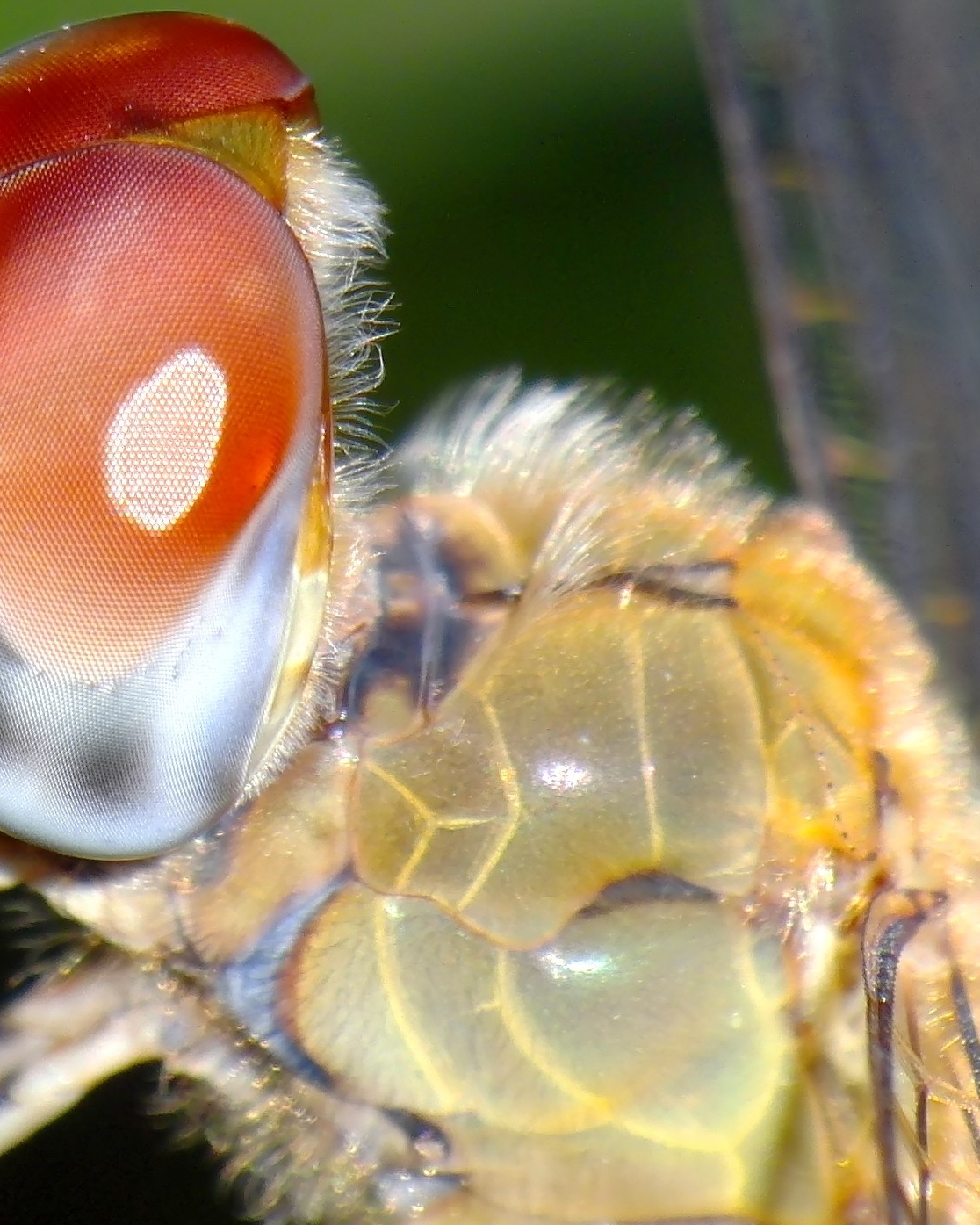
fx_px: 15952
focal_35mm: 440
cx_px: 262
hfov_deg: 3.5
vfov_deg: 4.4
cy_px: 646
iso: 100
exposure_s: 1/400
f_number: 5.7
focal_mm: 43
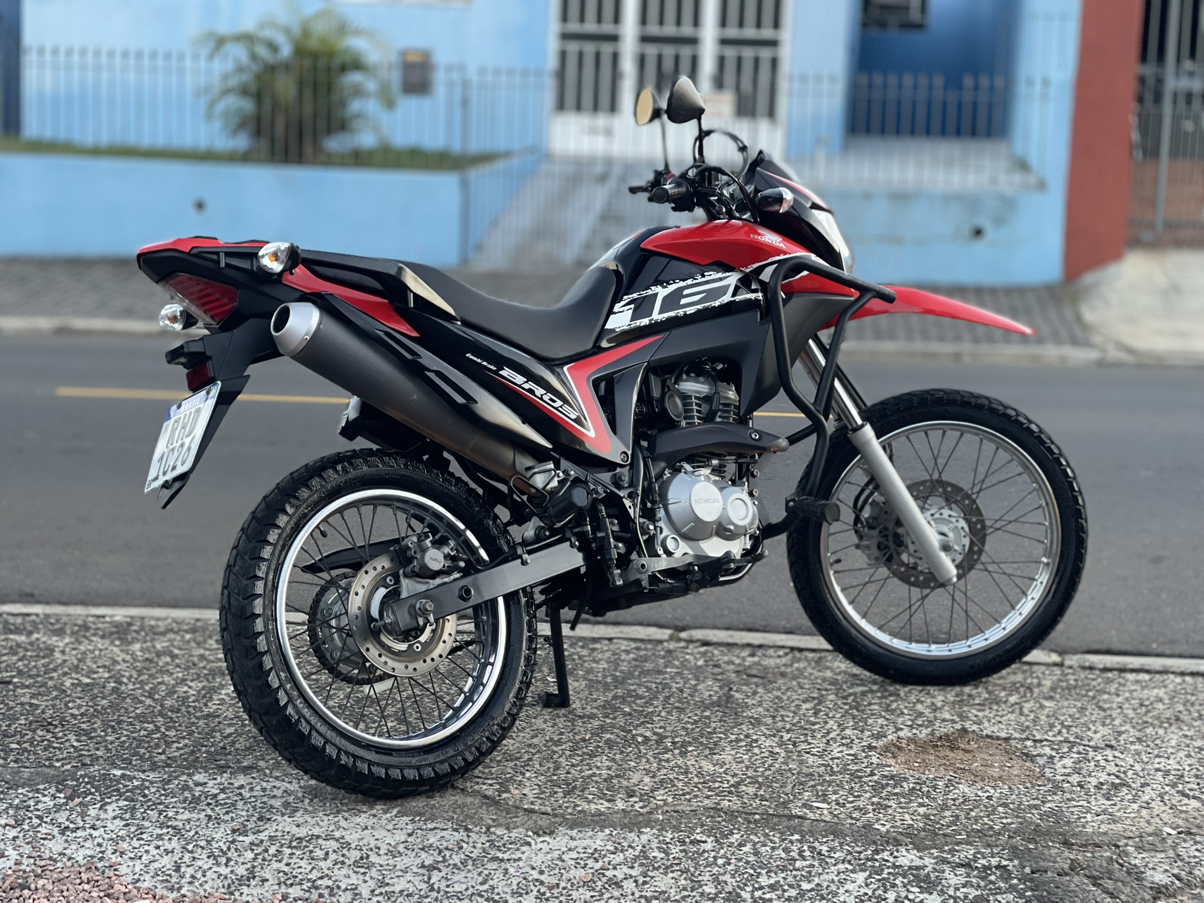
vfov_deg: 22.9
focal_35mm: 64
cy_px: 452
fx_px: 2226
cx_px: 602
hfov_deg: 30.3
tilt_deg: -7.4
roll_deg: -1.6
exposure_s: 1/99
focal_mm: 7.5
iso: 250
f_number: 2.2
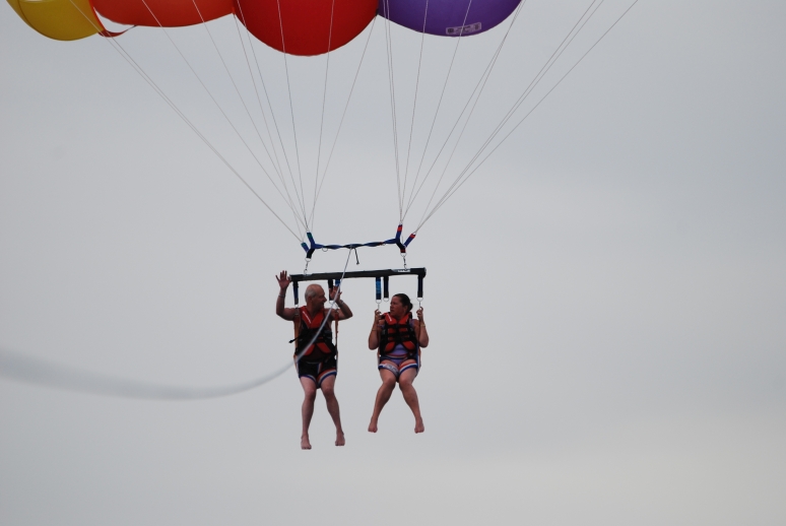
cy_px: 263
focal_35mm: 600
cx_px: 393
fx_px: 13115
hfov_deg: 3.4
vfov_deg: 2.3
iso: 180
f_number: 5.6
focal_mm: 400
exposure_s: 1/1000
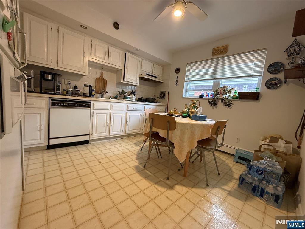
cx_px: 152
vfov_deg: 85.7
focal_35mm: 14
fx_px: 123
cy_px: 114
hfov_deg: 102.1
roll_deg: -5.6
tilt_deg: -4.6
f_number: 2.2
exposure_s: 1/60
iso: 400
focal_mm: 2.22
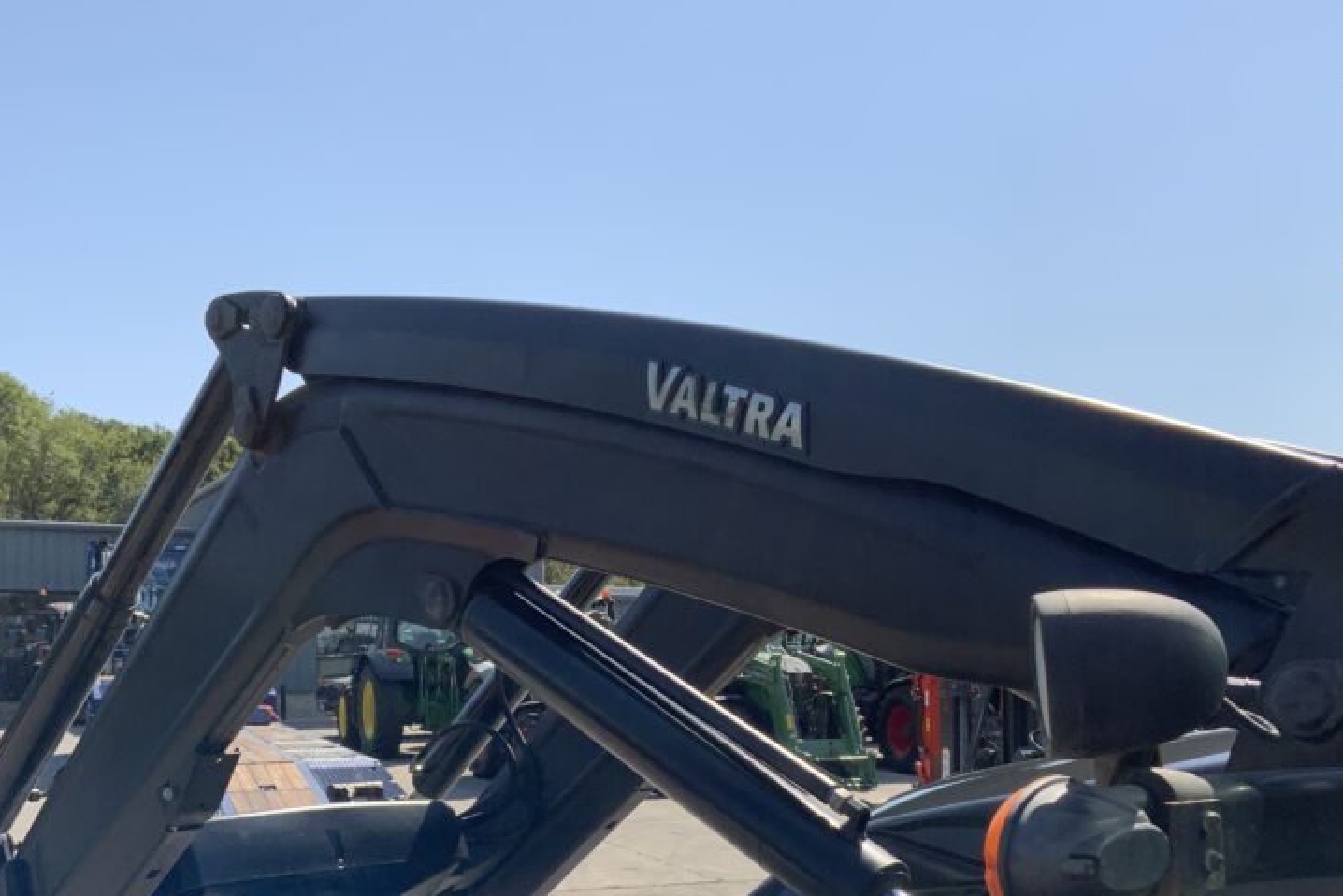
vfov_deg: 30.7
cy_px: 657
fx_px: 1604
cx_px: 668
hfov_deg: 45.4
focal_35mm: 43
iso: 20
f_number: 1.8
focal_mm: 3
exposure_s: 1/2427
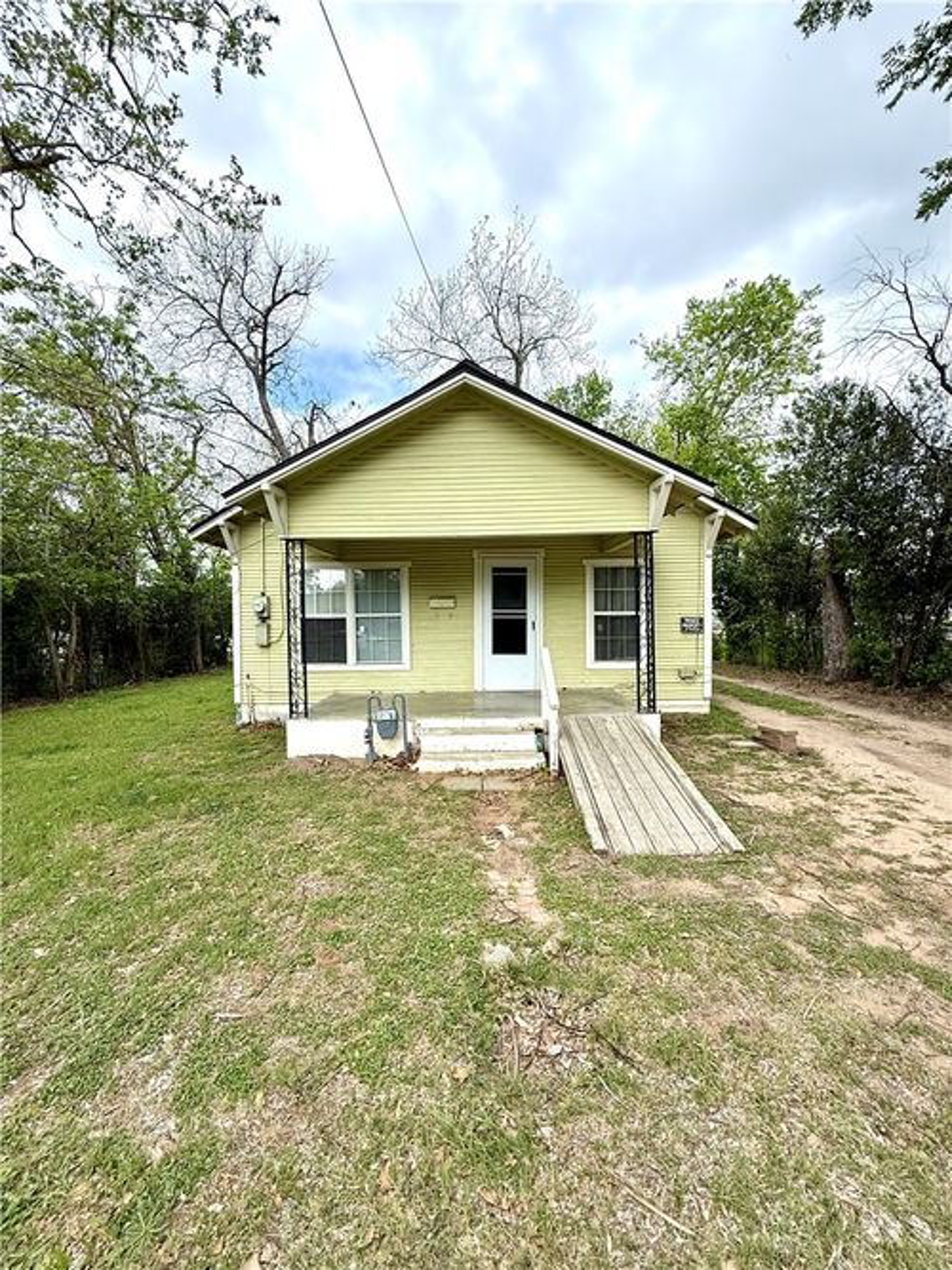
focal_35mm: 14
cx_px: 476
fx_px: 514
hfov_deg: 85.7
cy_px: 635
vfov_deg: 102.1
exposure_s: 1/809
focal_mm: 2.22
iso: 50
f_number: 2.2
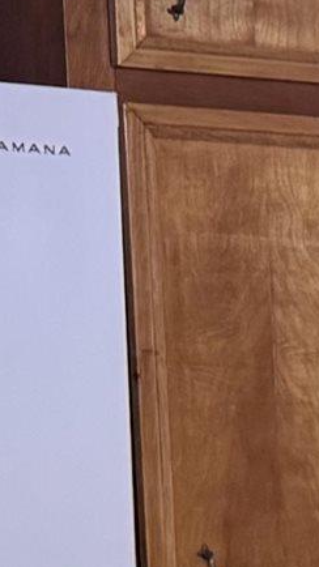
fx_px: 2783
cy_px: 732
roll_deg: -1.0
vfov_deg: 11.4
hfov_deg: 5.4
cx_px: 1484
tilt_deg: -8.6
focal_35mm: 185
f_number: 1.78
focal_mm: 6.76
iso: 200
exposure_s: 1/120
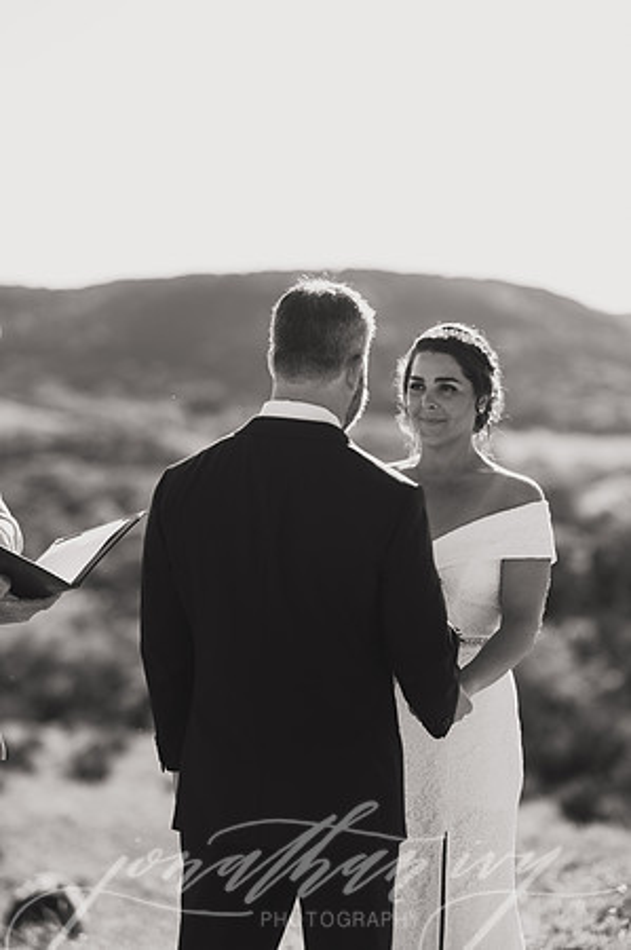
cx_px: 316
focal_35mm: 85
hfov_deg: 16.0
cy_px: 475
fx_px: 2240
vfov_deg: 23.9
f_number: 2
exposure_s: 1/1250
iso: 50
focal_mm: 85
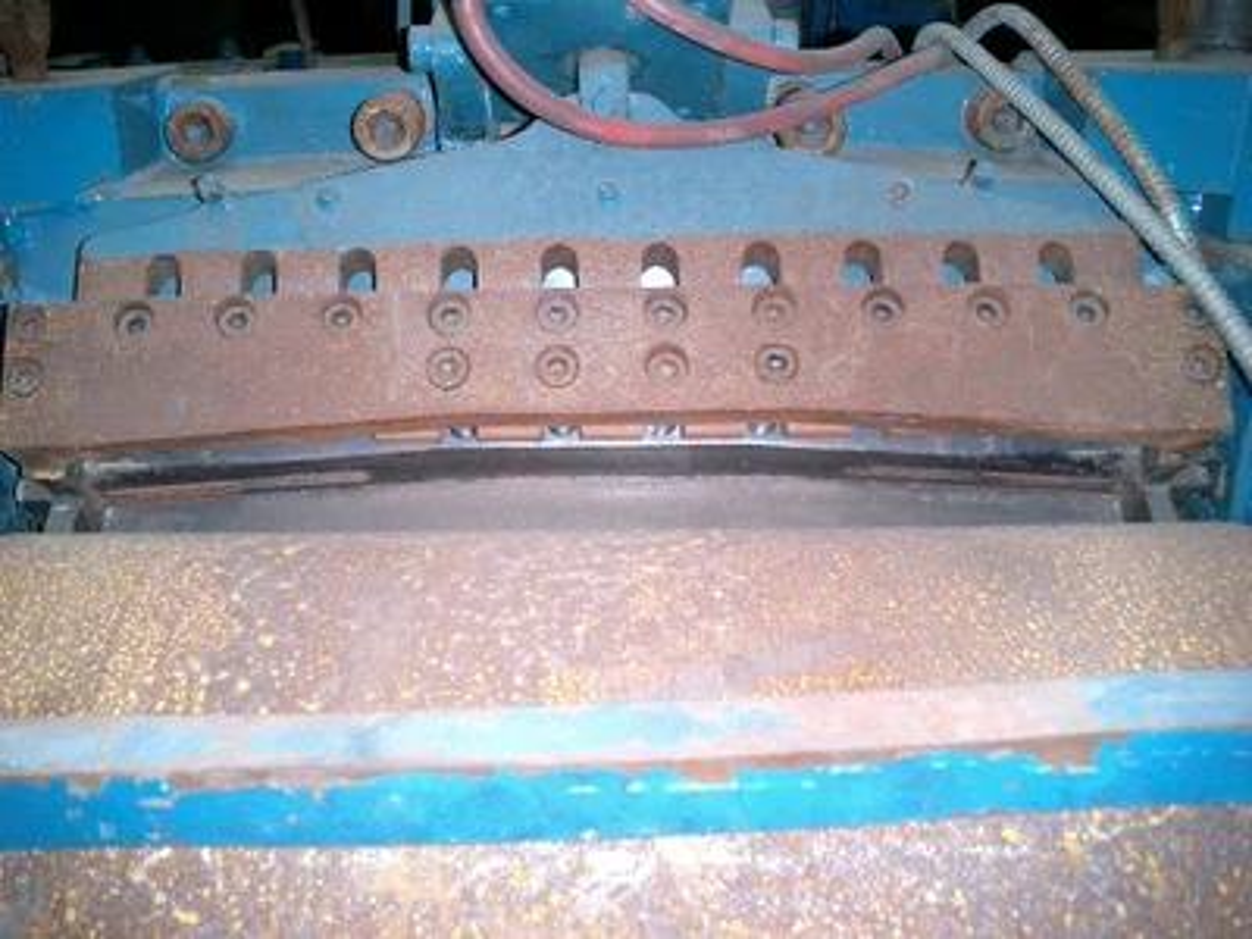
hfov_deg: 52.6
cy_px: 470
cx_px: 626
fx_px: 1266
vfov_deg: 40.7
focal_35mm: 35
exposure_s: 1/40
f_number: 4.2
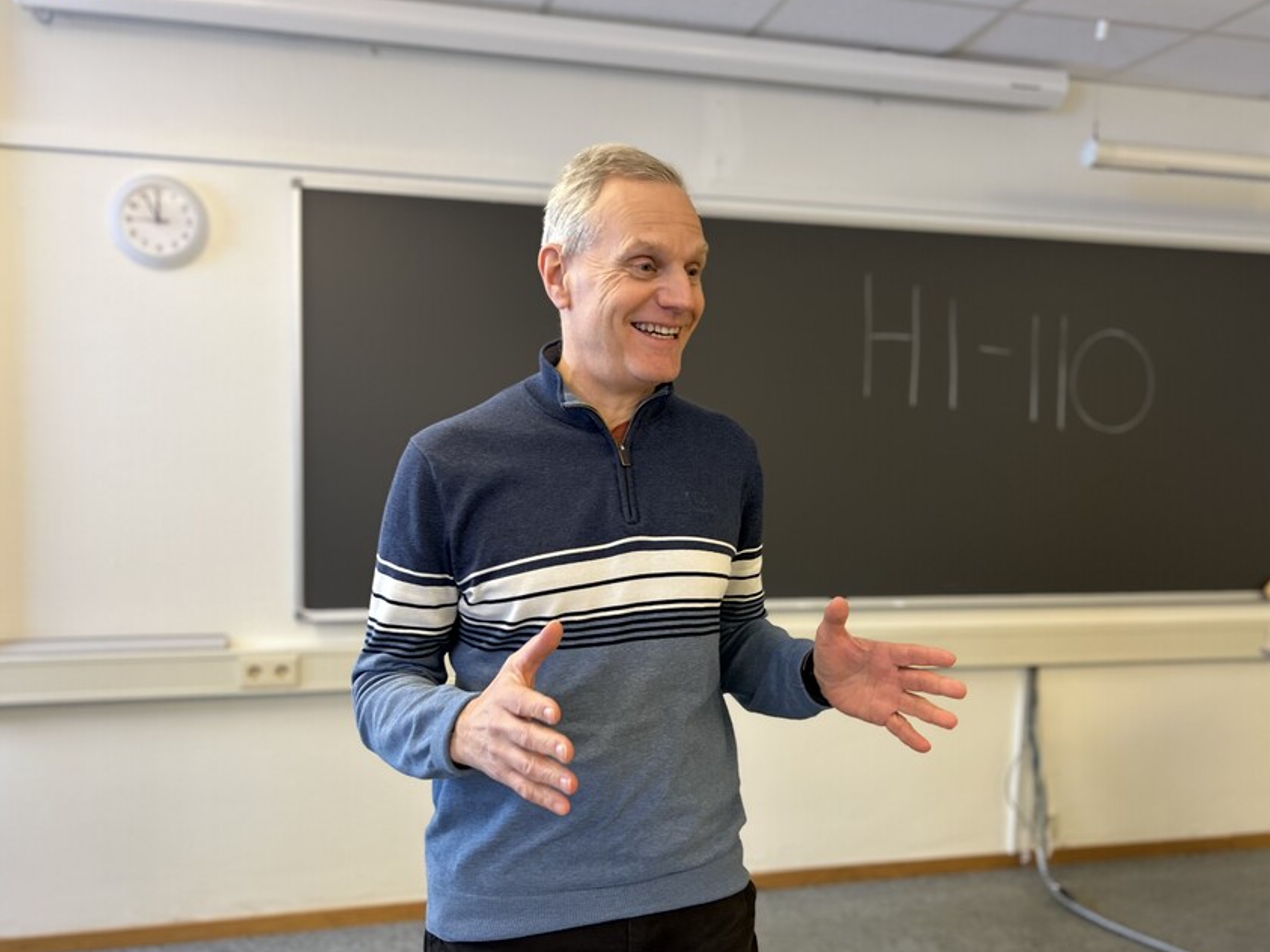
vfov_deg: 48.2
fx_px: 1064
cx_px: 679
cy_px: 511
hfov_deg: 61.6
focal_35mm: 29
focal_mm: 5.7
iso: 80
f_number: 1.5
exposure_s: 1/50
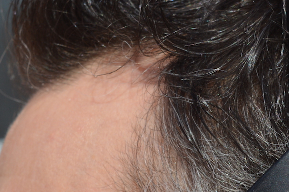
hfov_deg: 10.6
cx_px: 358
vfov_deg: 7.1
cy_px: 269
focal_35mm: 190
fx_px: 1524
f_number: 7.1
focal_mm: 38
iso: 100
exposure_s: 1/200
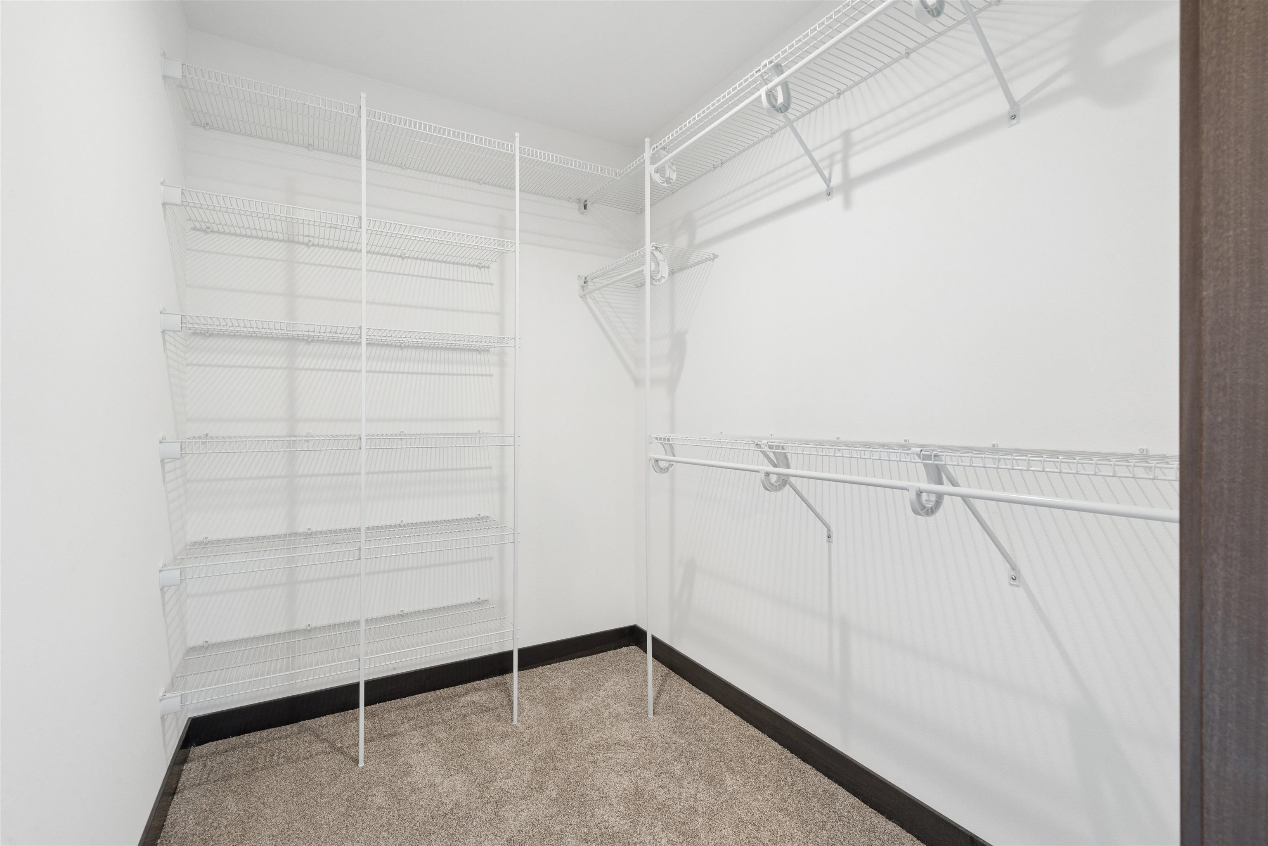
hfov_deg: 96.7
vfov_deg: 73.7
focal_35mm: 16
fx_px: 564
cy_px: 423
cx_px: 634
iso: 800
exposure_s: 1/15
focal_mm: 16
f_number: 10
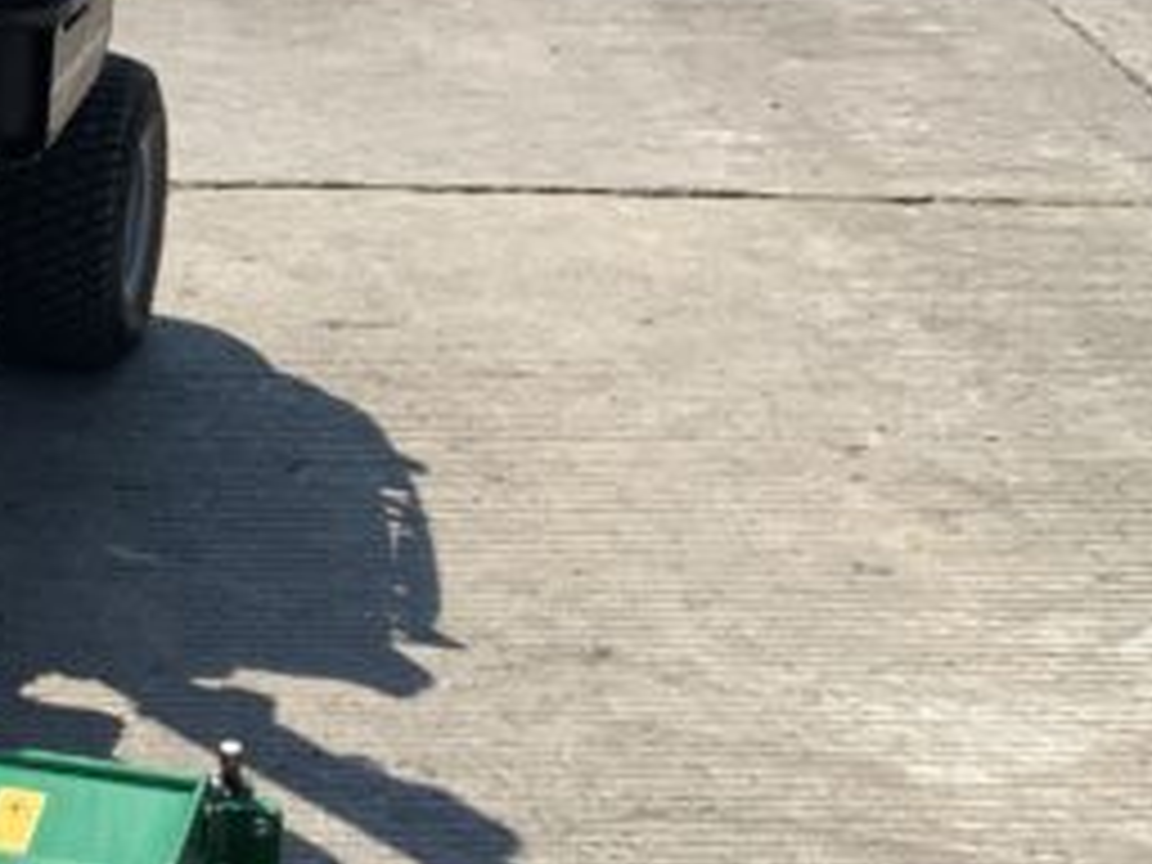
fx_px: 3860
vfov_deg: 12.6
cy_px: 4
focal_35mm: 116
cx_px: -320
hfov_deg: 16.1
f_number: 1.8
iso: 16
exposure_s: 1/2227
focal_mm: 3
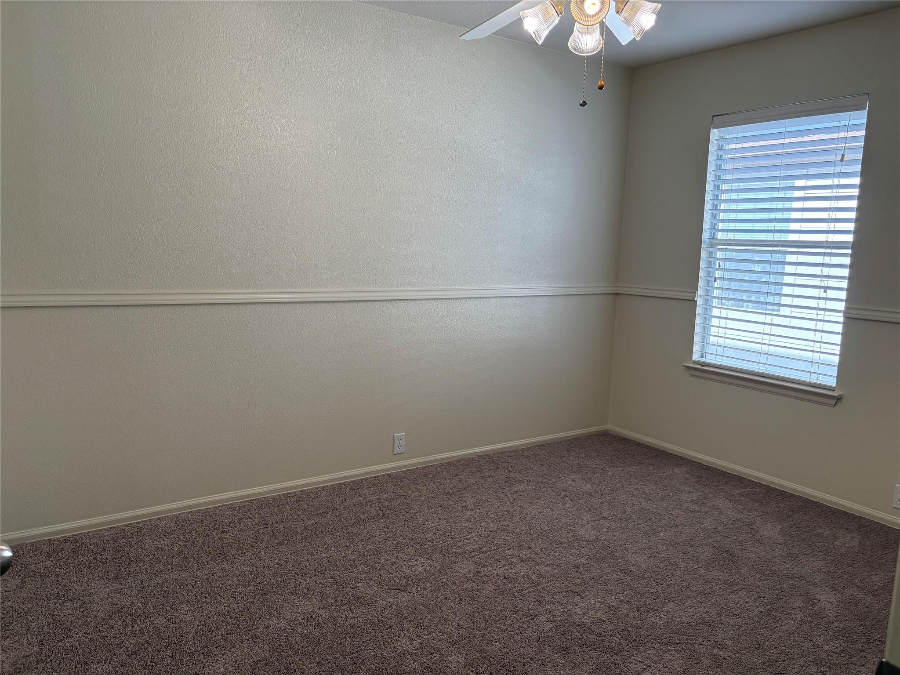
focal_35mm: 26
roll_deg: -0.8
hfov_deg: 67.3
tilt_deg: -7.2
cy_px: 338
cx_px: 450
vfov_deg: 53.1
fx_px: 676
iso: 125
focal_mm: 5.96
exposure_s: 1/215
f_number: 1.6
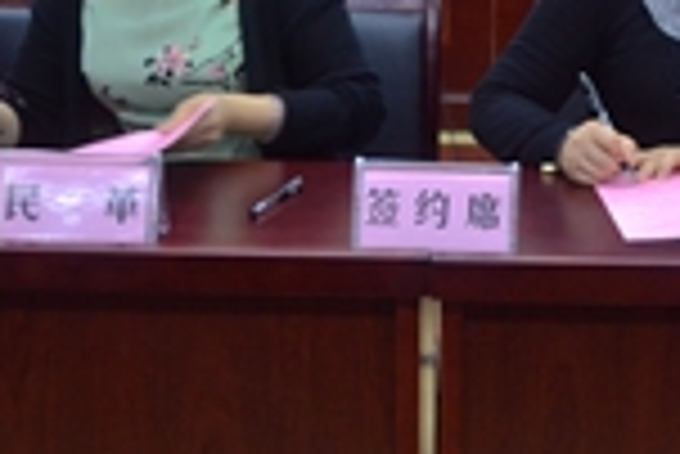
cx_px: 531
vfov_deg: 12.3
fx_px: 2061
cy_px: -110
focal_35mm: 109
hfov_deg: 18.6
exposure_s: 1/30
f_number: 4
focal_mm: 22
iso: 800
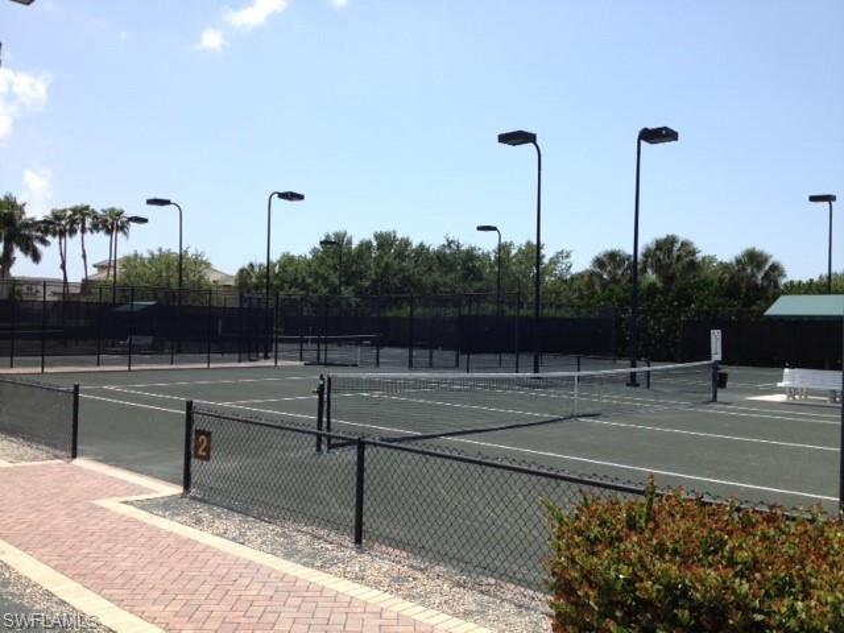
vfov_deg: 40.7
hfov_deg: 52.6
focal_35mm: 35
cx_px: 422
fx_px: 853
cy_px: 316
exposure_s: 1/1623
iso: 64
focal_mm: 4.28
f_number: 2.4
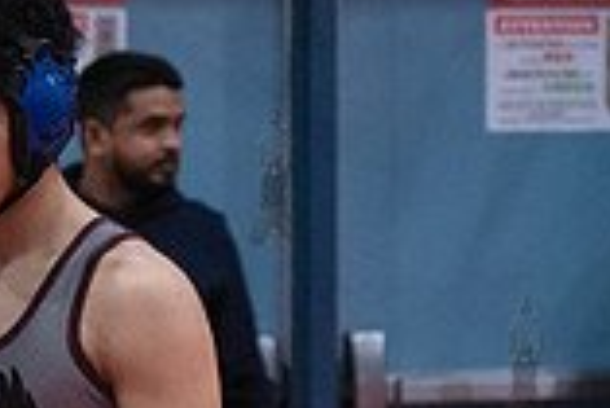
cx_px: -229
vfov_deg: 4.6
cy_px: 363
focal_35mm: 296
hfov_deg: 6.9
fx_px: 5020
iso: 8000
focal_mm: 80
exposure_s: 1/640
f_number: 3.5
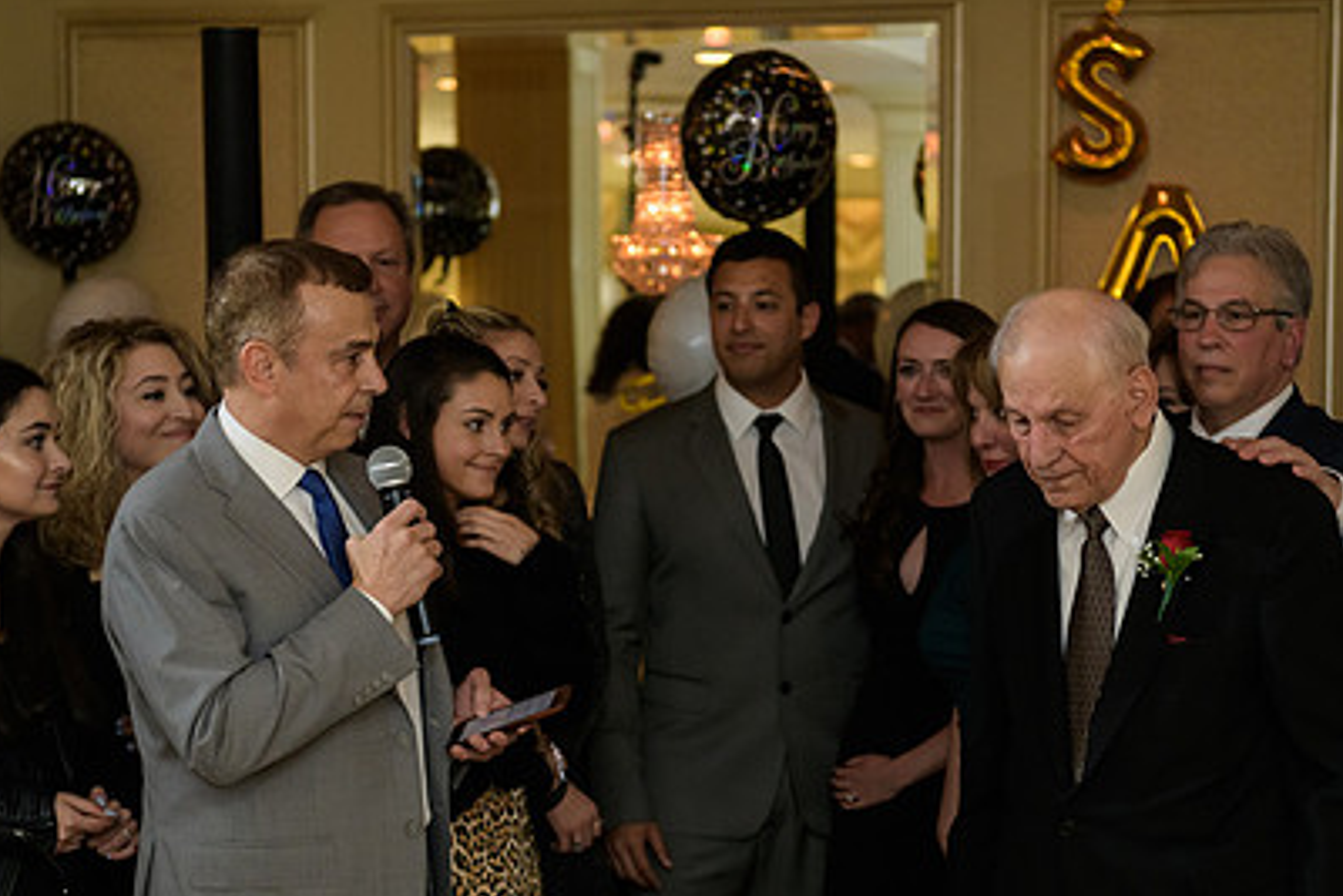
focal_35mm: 87
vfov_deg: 15.7
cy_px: 606
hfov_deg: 23.4
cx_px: 762
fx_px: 3247
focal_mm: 60
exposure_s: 1/125
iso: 1000
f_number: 3.2
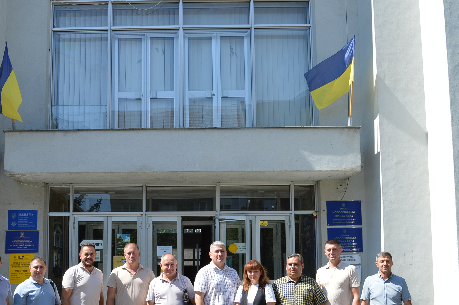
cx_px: 169
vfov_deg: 27.1
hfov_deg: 40.1
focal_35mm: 49
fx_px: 624
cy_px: 226
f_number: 7.1
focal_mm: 22
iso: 100
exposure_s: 1/200
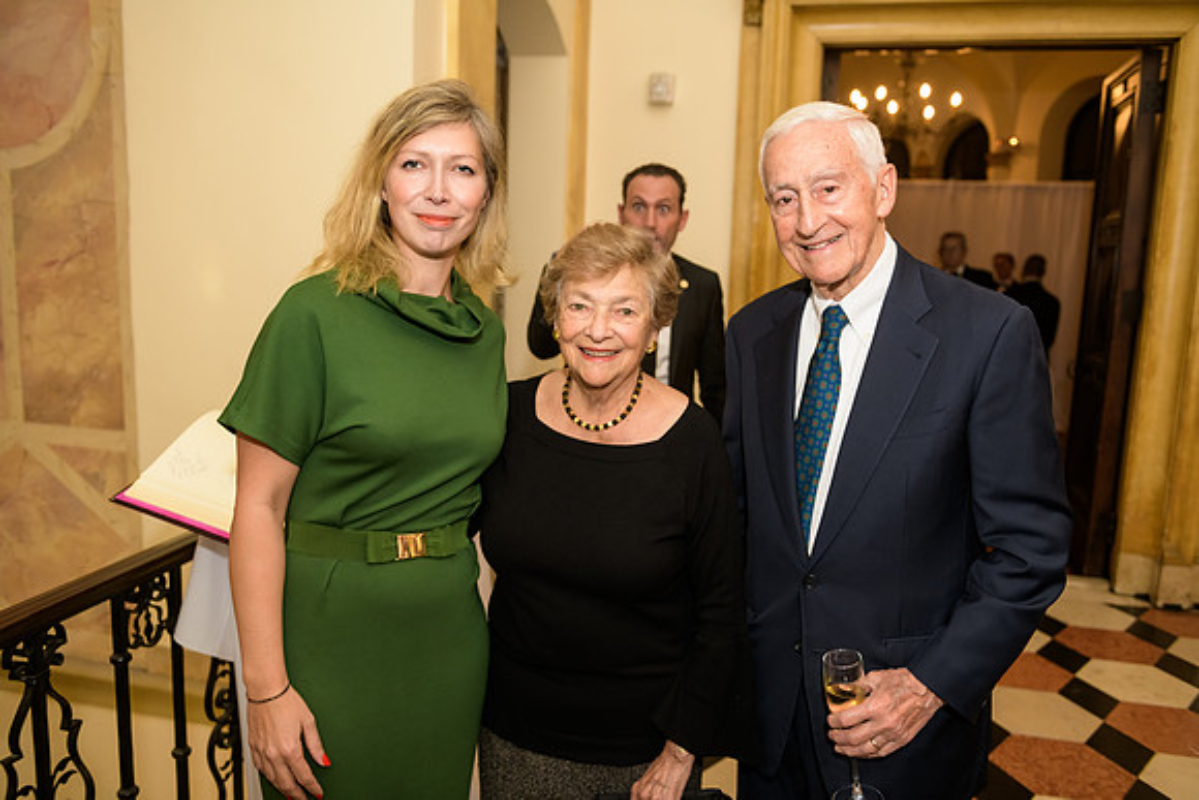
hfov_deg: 63.6
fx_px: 966
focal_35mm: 29
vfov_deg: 45.0
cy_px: 400
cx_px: 600
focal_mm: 29
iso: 1000
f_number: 3.2
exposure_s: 1/125
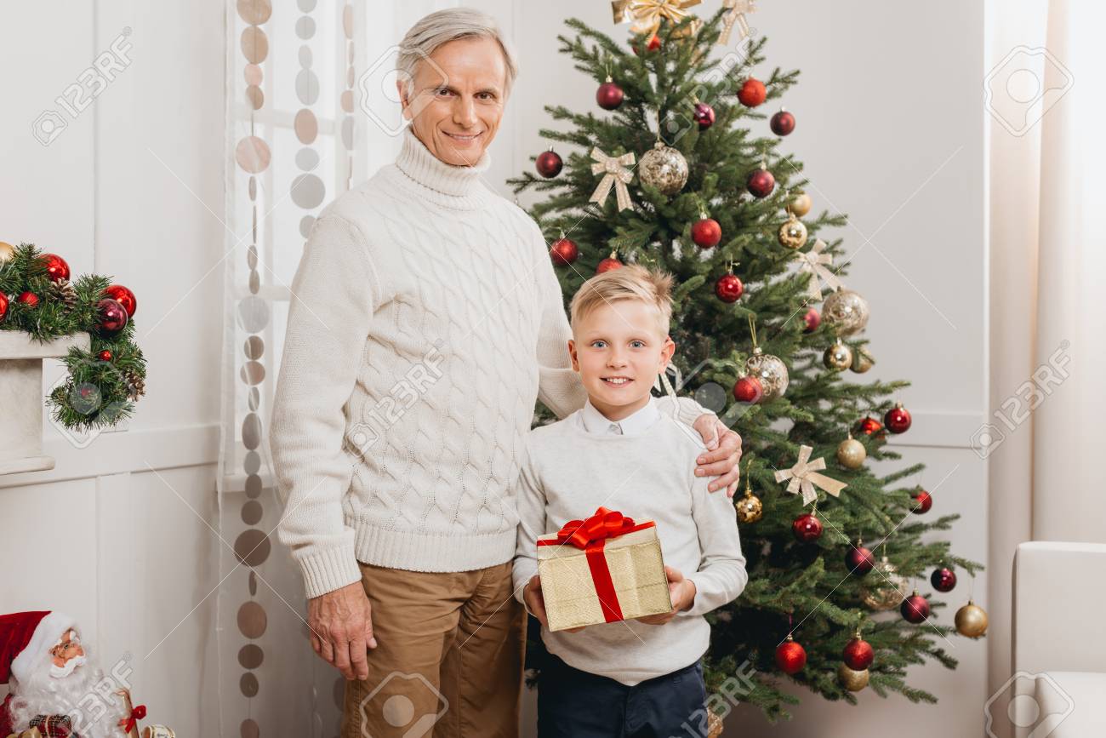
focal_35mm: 50
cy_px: 369
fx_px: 1536
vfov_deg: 27.0
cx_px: 553
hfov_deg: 39.6
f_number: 5
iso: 100
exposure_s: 1/200
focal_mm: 50
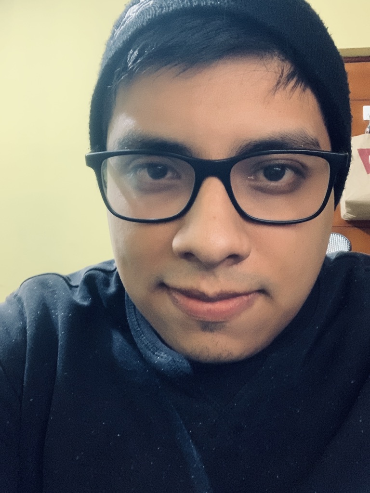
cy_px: 246
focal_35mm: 32
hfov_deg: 44.2
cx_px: 185
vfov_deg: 56.8
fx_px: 456
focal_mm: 2.87
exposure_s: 1/16
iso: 640
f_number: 2.2
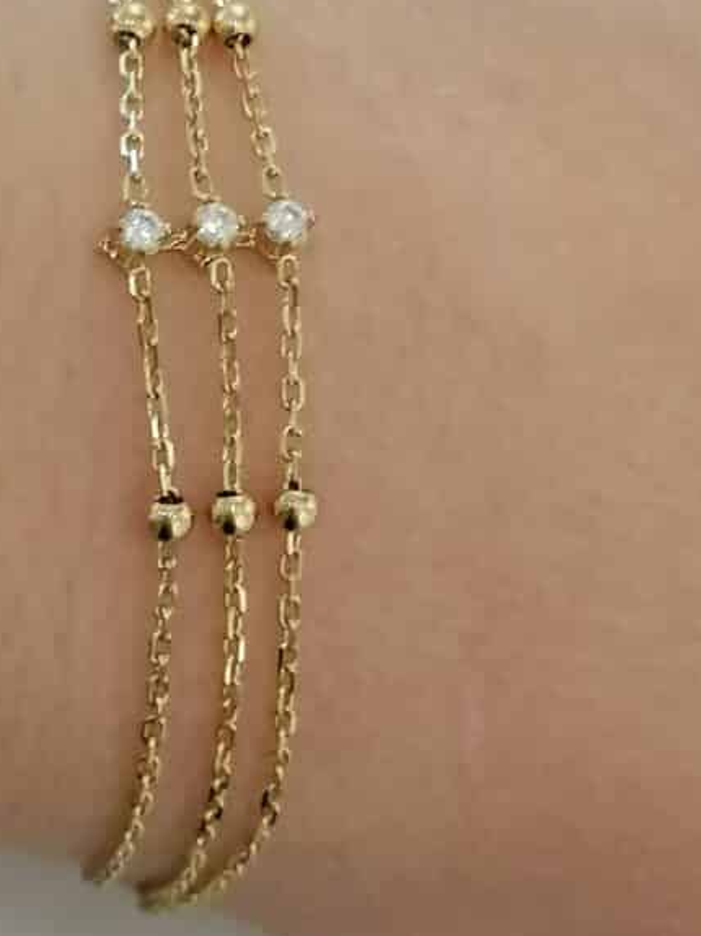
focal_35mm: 116
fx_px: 3134
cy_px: 176
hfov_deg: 12.8
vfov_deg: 16.8
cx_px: 380
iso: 125
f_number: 1.8
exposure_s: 1/50
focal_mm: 4.75
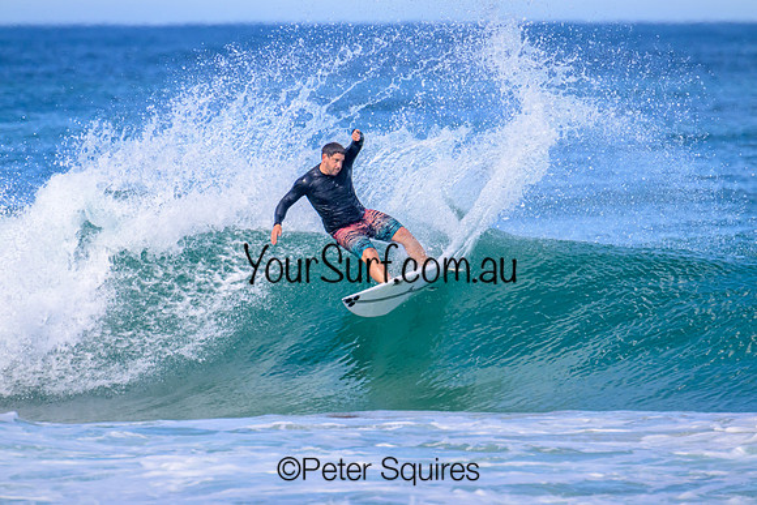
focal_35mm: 810
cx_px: 378
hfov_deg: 2.5
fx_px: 17044
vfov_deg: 1.7
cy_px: 252
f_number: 11
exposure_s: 1/2000
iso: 1800
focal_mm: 800
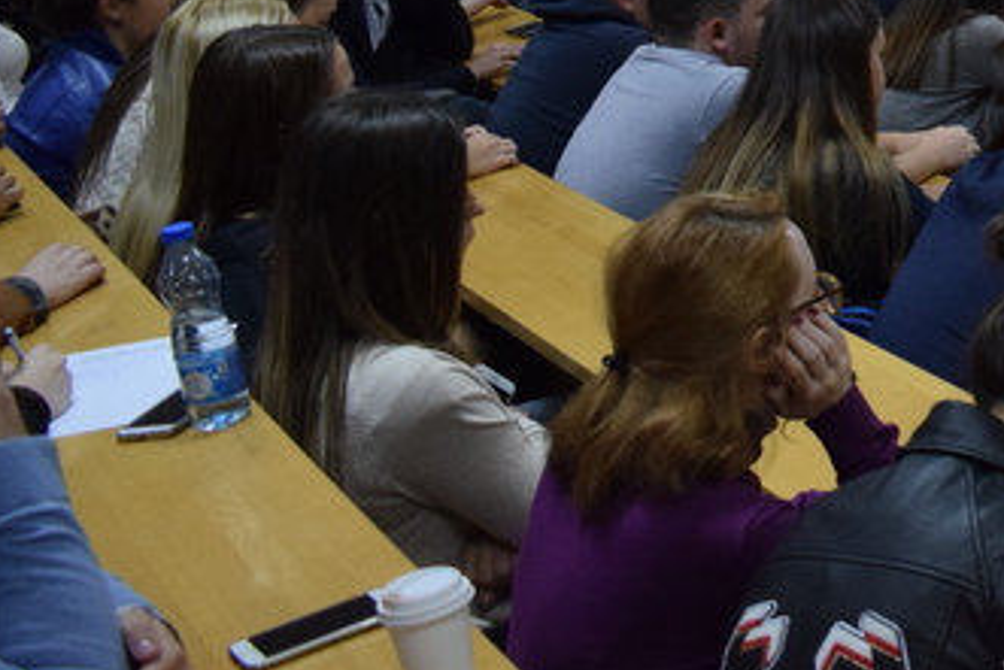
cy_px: -299
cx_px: 1541
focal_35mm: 98
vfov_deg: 13.3
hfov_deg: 18.4
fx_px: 2722
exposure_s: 1/60
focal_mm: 21
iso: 1250
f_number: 3.8
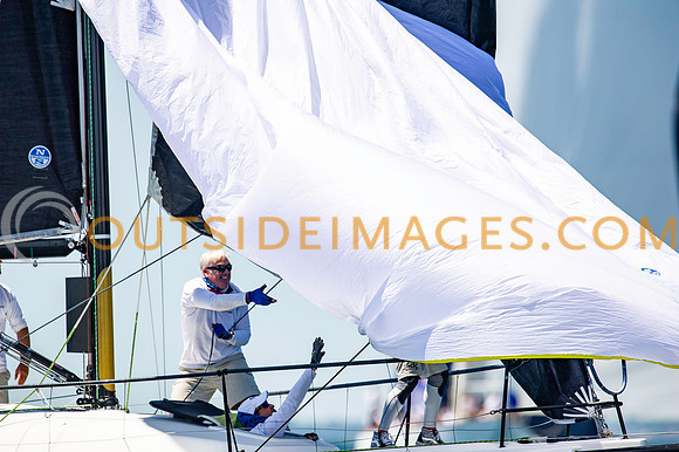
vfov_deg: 2.3
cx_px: 340
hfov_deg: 3.4
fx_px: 11310
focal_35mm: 600
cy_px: 226
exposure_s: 1/4000
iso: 400
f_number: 5
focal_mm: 600
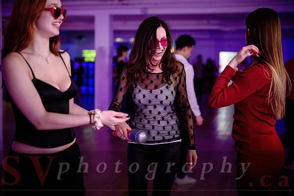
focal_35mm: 55
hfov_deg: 36.2
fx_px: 449
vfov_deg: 24.6
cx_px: 147
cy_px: 98
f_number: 2
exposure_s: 1/200
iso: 1600
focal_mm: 55
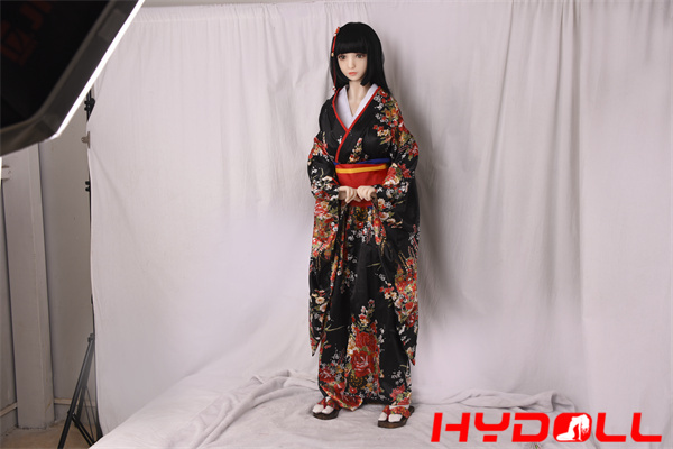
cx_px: 336
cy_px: 224
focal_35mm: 36
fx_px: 673
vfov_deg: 36.9
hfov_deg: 53.1
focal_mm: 36
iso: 100
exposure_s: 1/30
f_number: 7.1
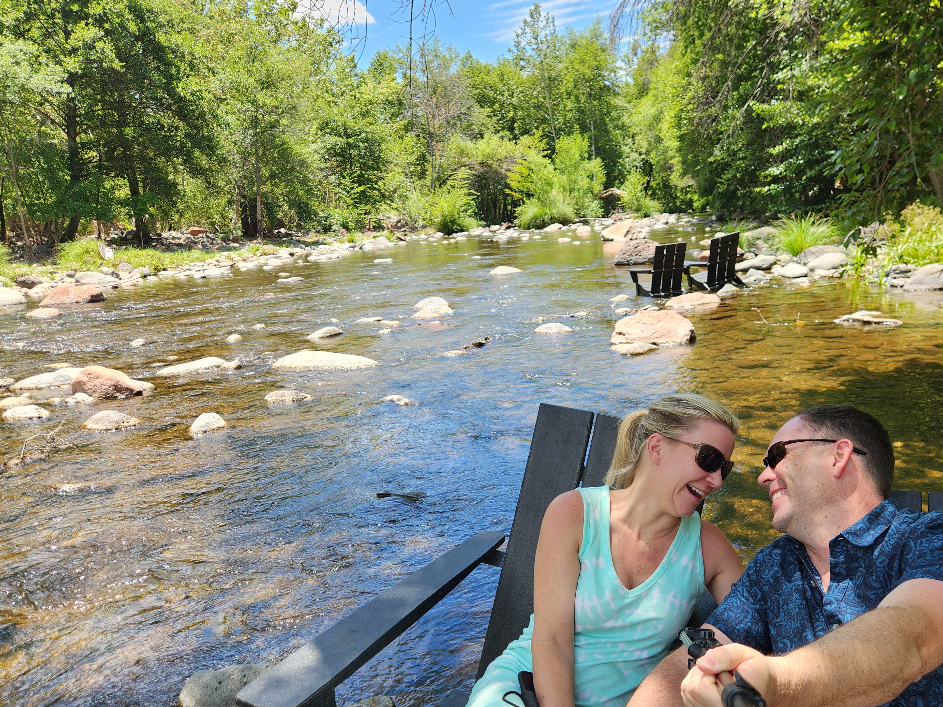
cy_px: 427
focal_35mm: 29
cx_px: 572
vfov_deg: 47.9
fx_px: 790
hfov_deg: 61.1
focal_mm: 5.4
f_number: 1.8
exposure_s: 1/419
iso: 20
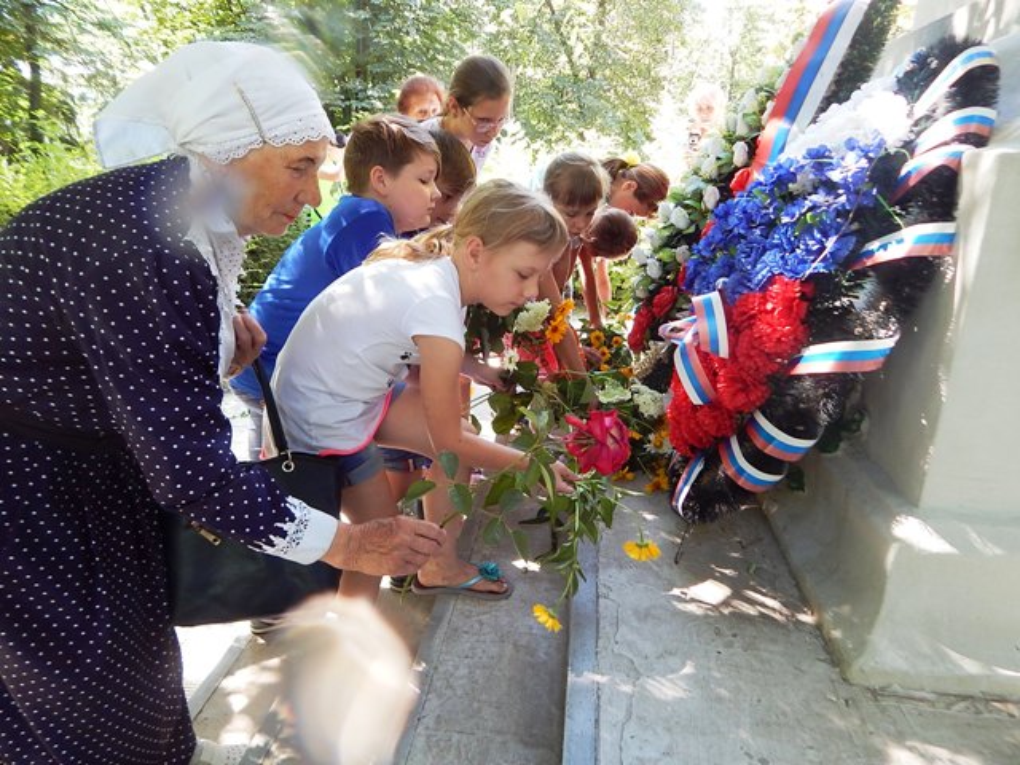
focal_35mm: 23
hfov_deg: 73.9
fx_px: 678
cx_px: 510
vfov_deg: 58.9
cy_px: 382
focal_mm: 4
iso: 125
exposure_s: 1/40
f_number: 3
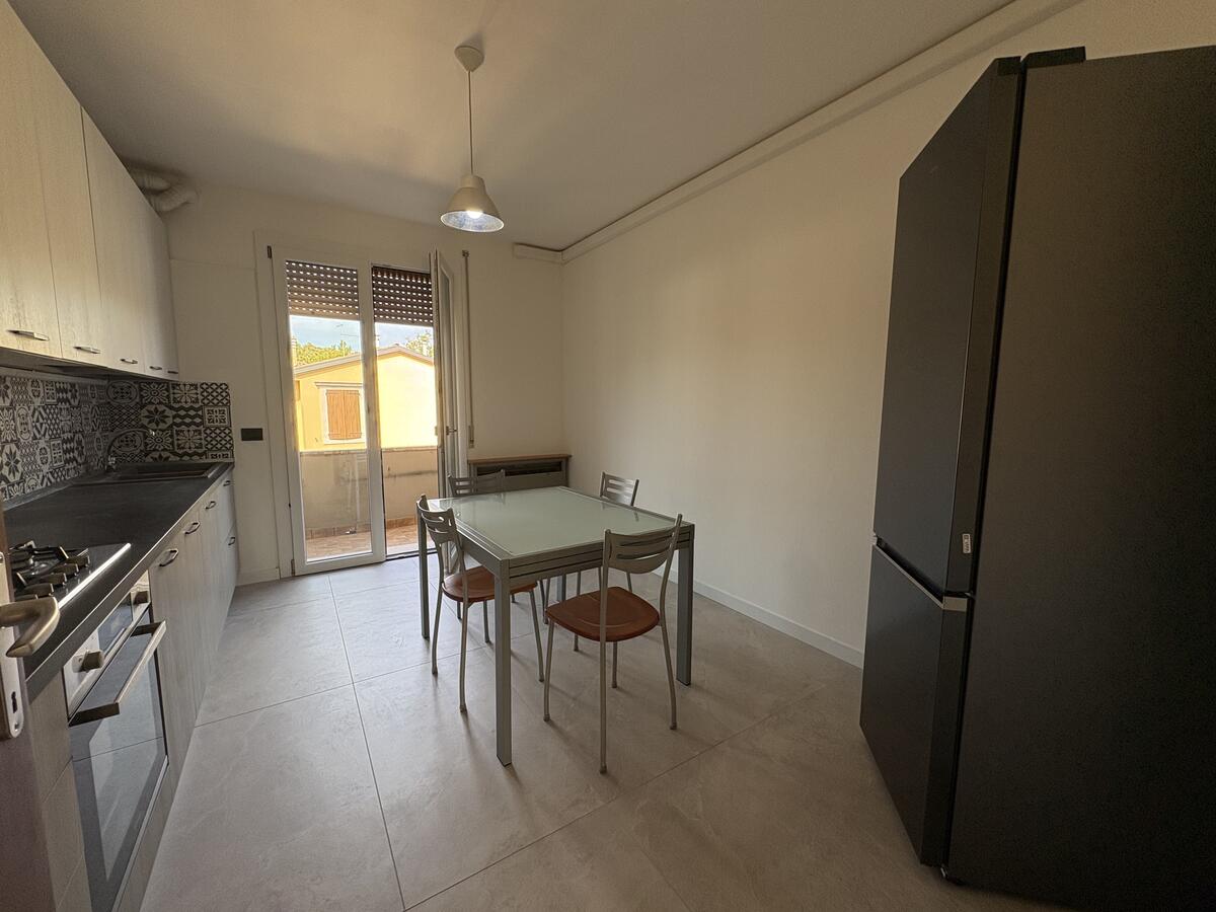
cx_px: 608
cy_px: 456
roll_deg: +0.3
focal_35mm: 14
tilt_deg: -5.2
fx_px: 492
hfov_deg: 102.1
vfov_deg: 85.7
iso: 125
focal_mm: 2.22
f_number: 2.2
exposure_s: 1/134
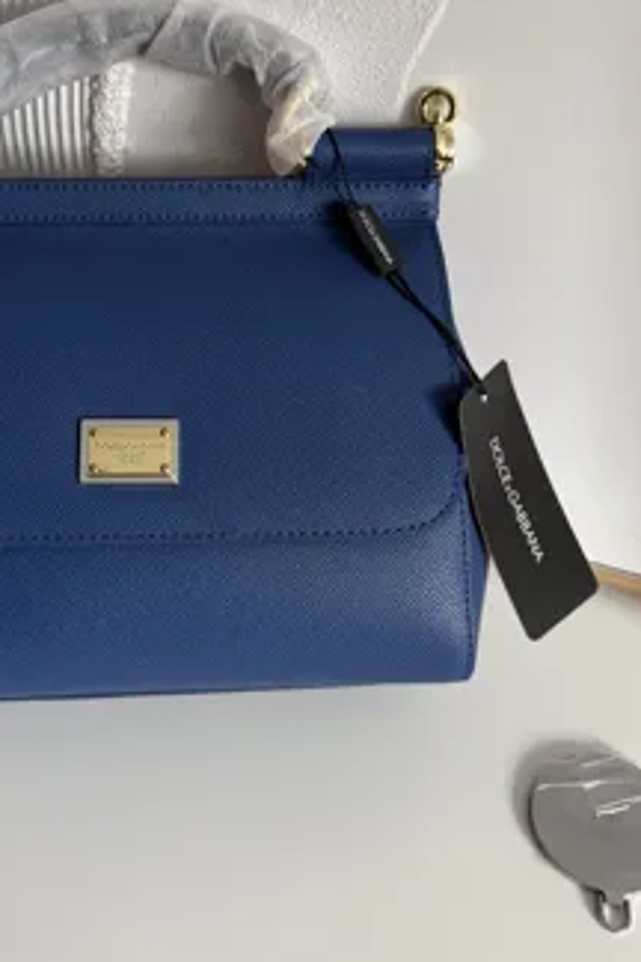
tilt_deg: -41.8
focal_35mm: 37
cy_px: 383
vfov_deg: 51.5
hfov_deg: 35.5
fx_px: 988
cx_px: 196
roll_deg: -0.8
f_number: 1.78
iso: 200
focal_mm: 6.76
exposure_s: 1/91
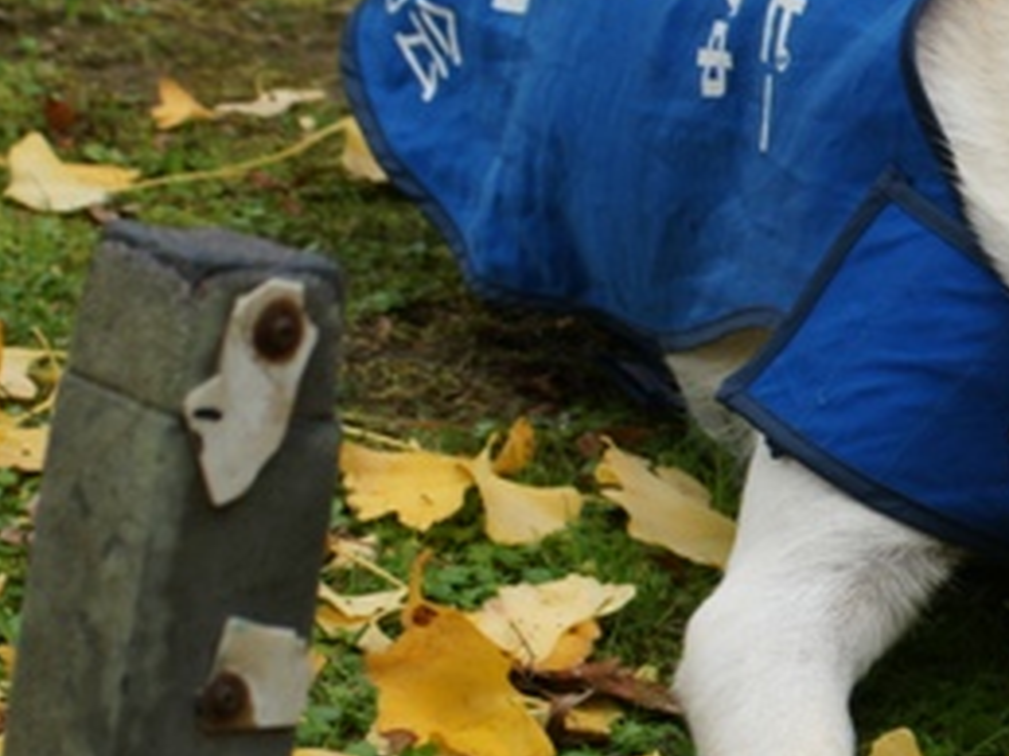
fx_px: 6546
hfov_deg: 8.6
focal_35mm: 225
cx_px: 1502
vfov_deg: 6.6
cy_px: 510
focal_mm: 45
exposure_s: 1/320
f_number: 6.3
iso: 200
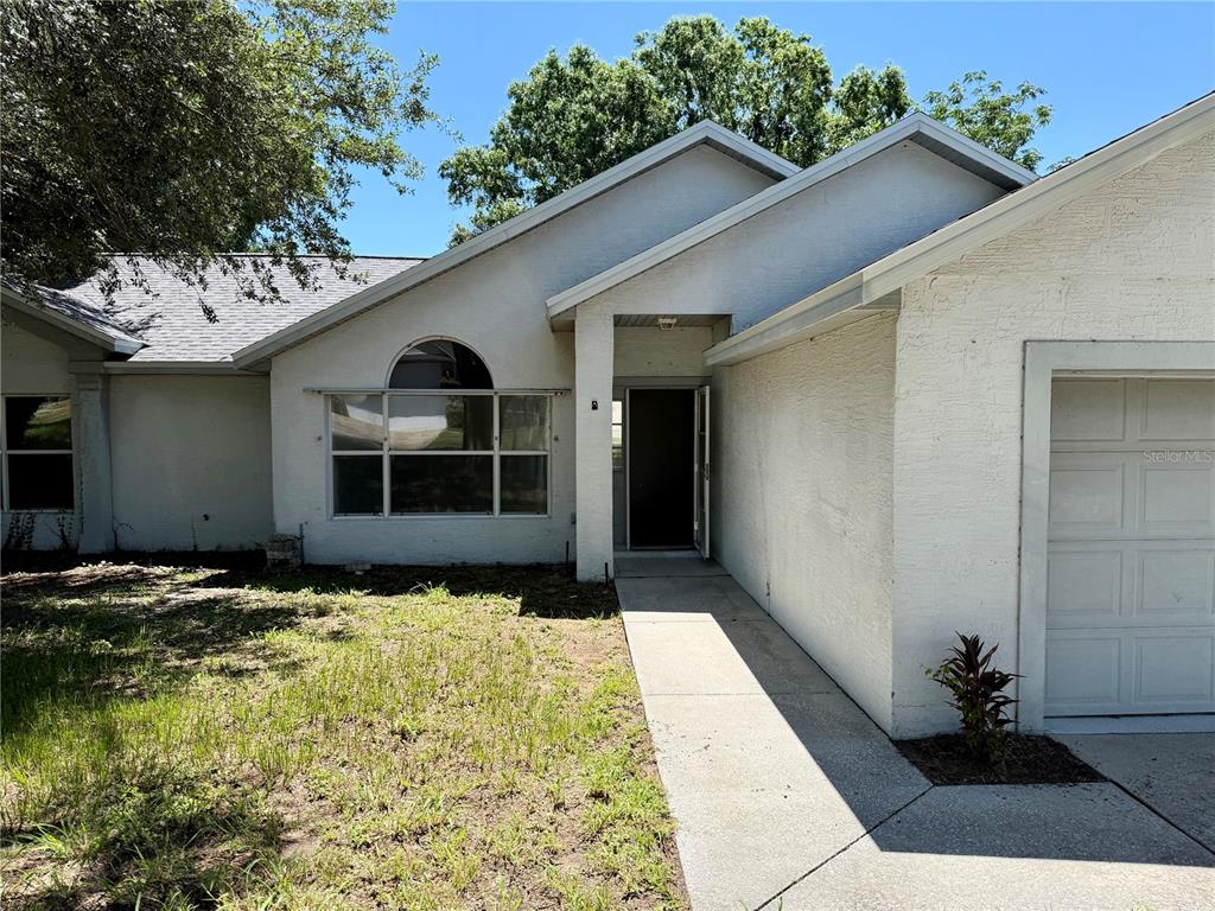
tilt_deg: -2.3
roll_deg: +0.4
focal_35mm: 24
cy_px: 456
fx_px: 842
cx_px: 608
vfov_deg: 56.8
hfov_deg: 71.6
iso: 80
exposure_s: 1/1949
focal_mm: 6.76
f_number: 1.78
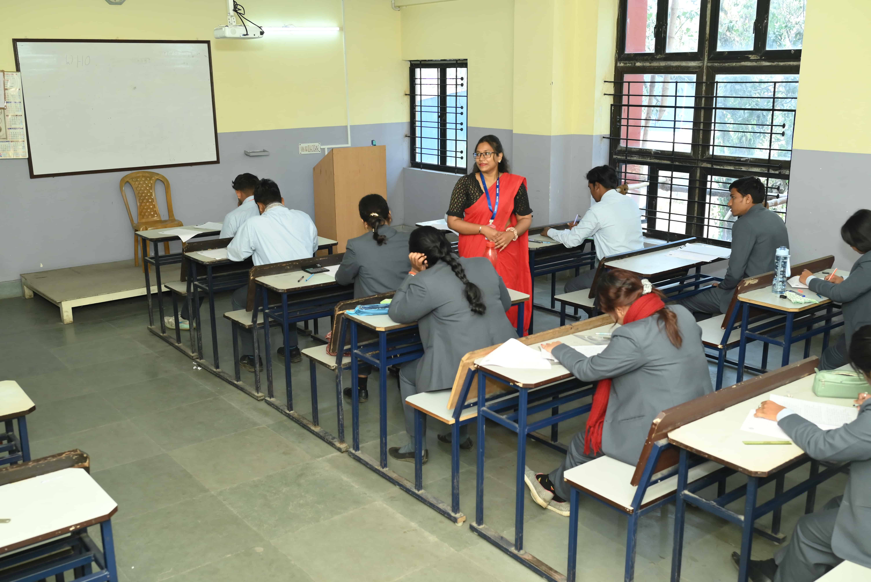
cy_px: 291
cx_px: 436
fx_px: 847
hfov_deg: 54.4
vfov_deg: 37.9
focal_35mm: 35
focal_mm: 35
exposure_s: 1/160
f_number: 5
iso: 1250
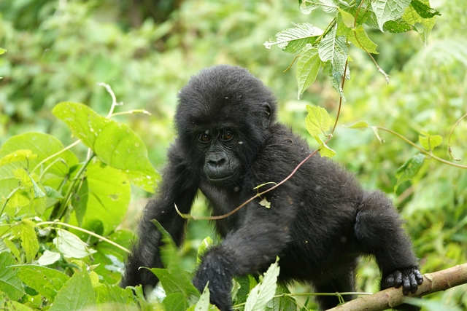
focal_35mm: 477
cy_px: 156
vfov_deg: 2.9
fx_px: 6189
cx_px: 234
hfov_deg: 4.3
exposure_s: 1/100
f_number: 4
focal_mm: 174.93
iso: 320
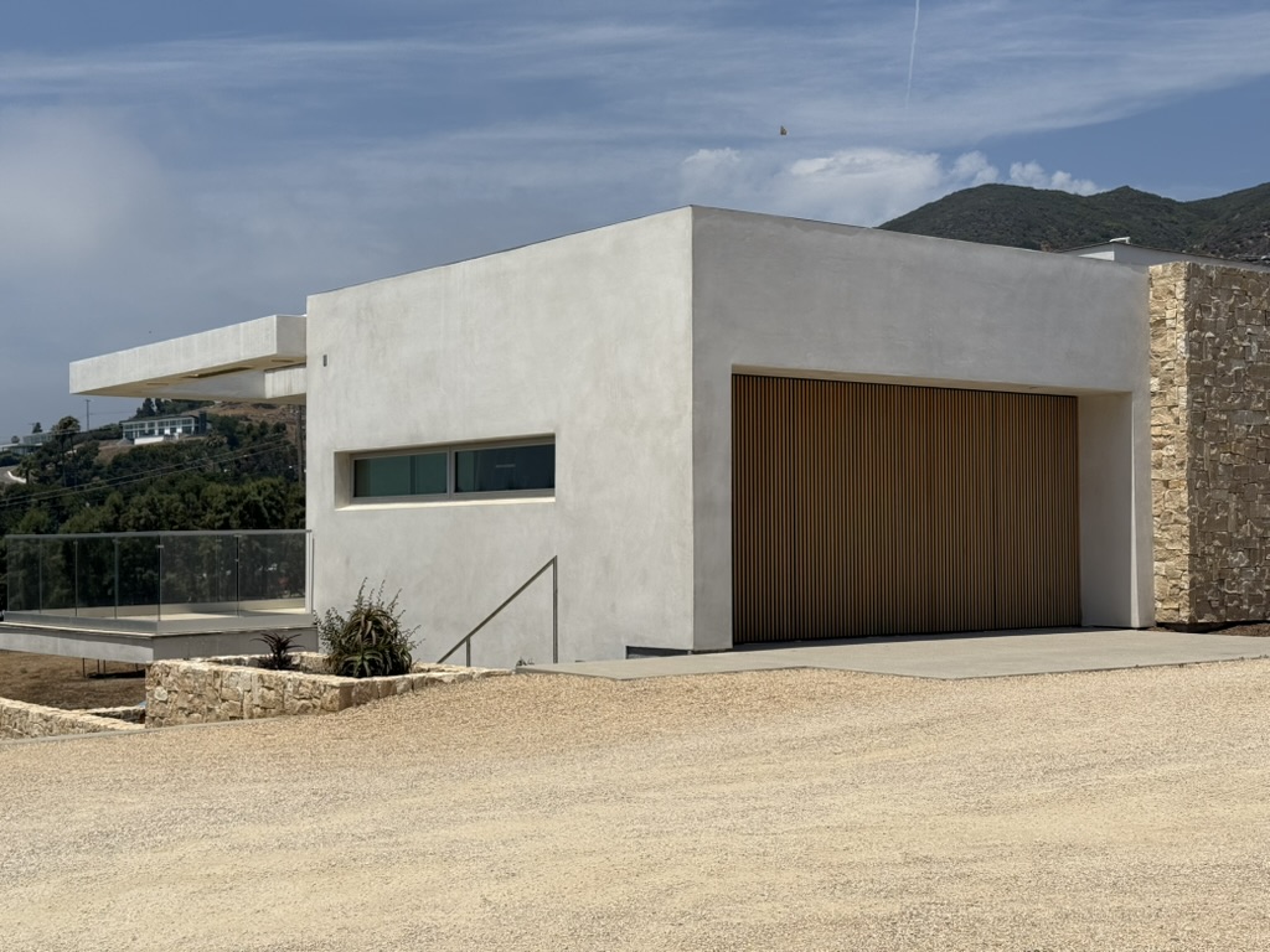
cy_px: 476
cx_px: 635
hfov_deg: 39.7
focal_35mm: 48
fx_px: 1761
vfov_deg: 30.3
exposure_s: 1/9901
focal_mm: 6.76
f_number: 1.78
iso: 64
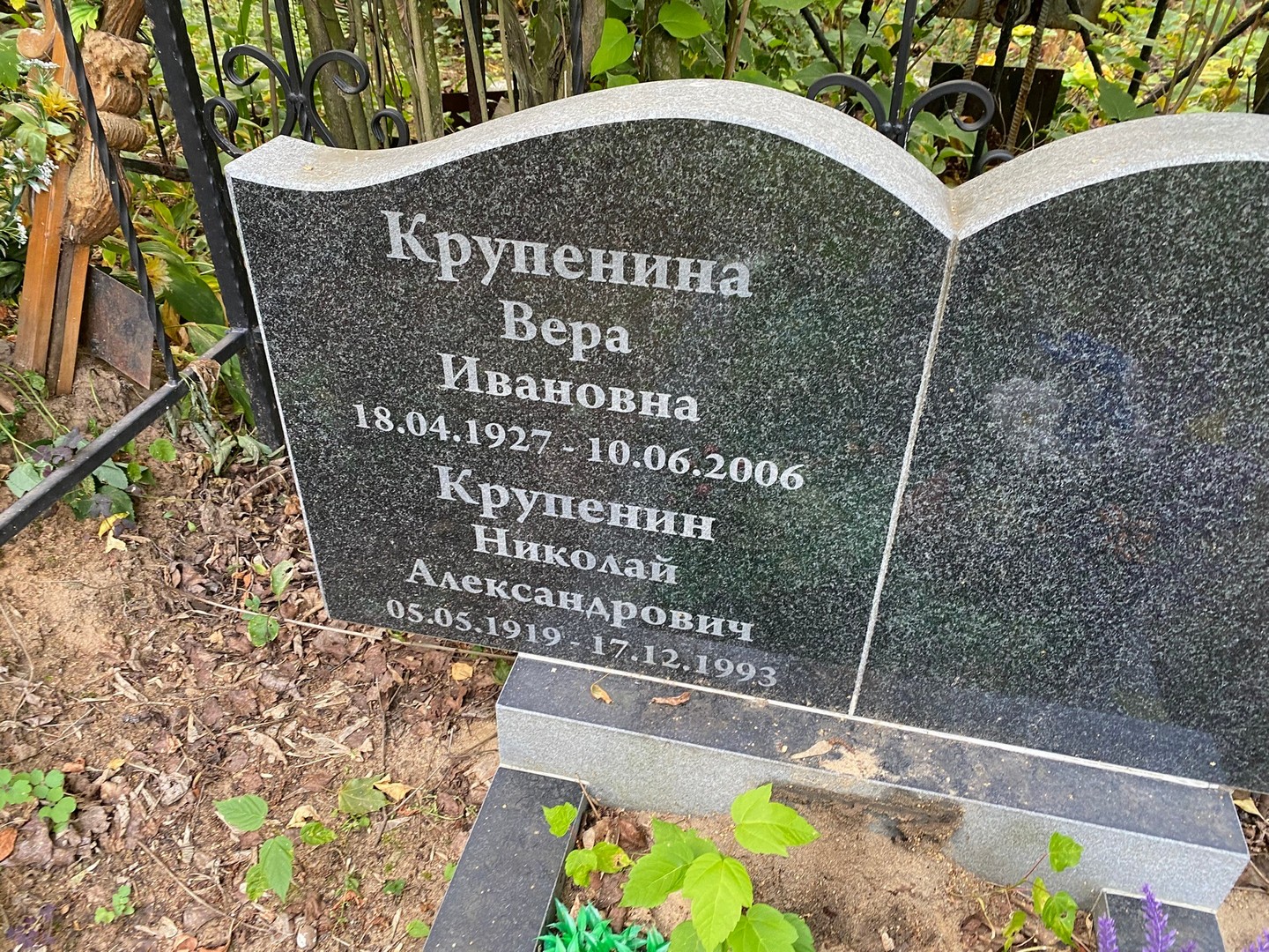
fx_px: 953
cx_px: 634
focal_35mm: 26
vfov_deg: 53.1
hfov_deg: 67.3
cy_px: 476
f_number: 1.8
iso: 125
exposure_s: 1/60
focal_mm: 4.25
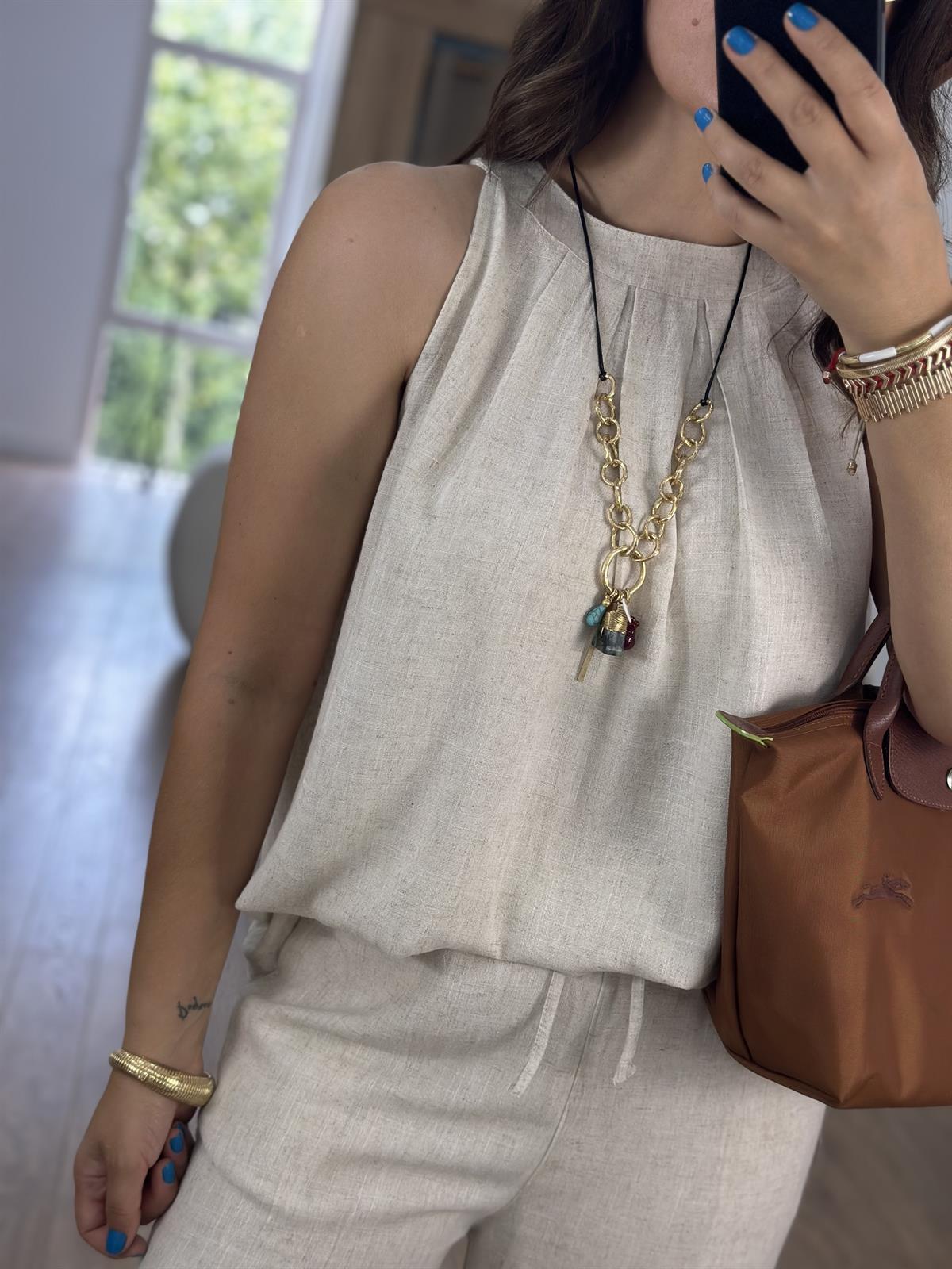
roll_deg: -9.7
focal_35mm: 48
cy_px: 634
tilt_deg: -33.9
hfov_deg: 30.3
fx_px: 1760
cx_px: 476
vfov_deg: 39.7
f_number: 1.78
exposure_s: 1/406
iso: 80
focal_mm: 6.86
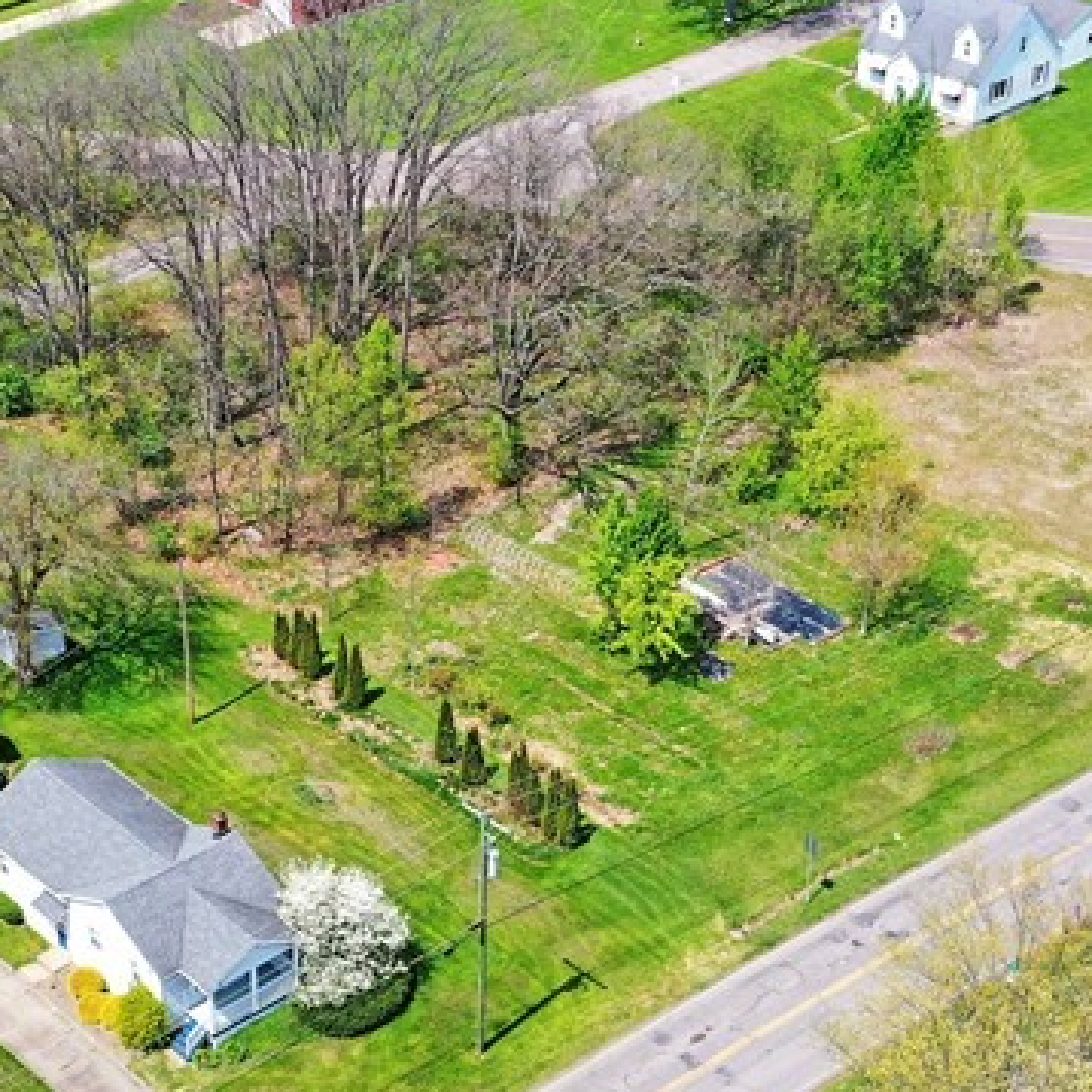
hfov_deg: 23.8
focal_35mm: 72
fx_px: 2570
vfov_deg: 23.8
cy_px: 763
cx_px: 313
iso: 100
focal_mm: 10.26
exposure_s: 1/320
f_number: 5.6
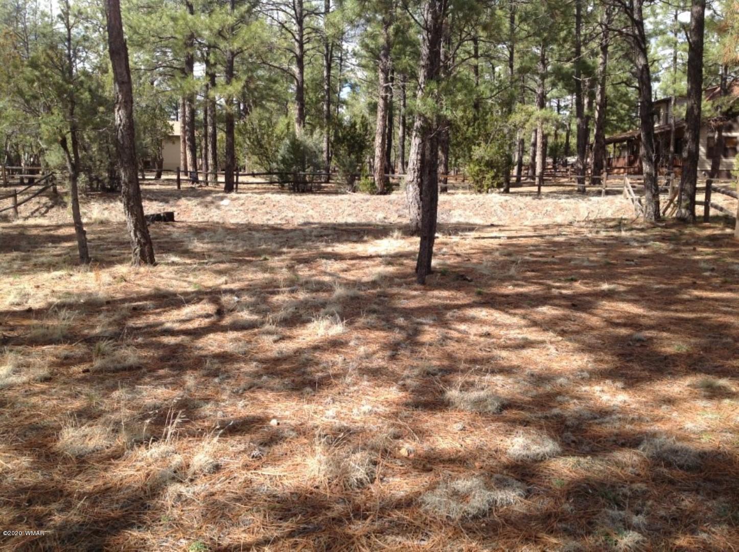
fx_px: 746
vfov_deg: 40.6
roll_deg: +0.3
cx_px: 370
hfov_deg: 52.7
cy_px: 276
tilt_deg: -7.1
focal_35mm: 35
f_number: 2.4
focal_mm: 4.28
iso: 50
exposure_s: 1/703
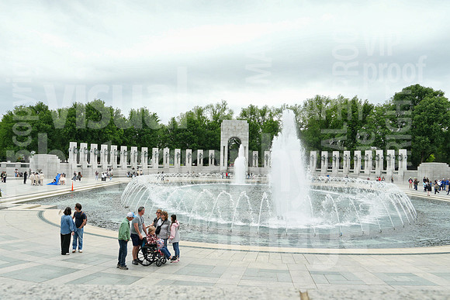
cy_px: 150
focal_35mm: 33
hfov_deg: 57.2
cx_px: 225
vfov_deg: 40.0
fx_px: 413
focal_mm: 22
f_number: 7.1
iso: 100
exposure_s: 1/125
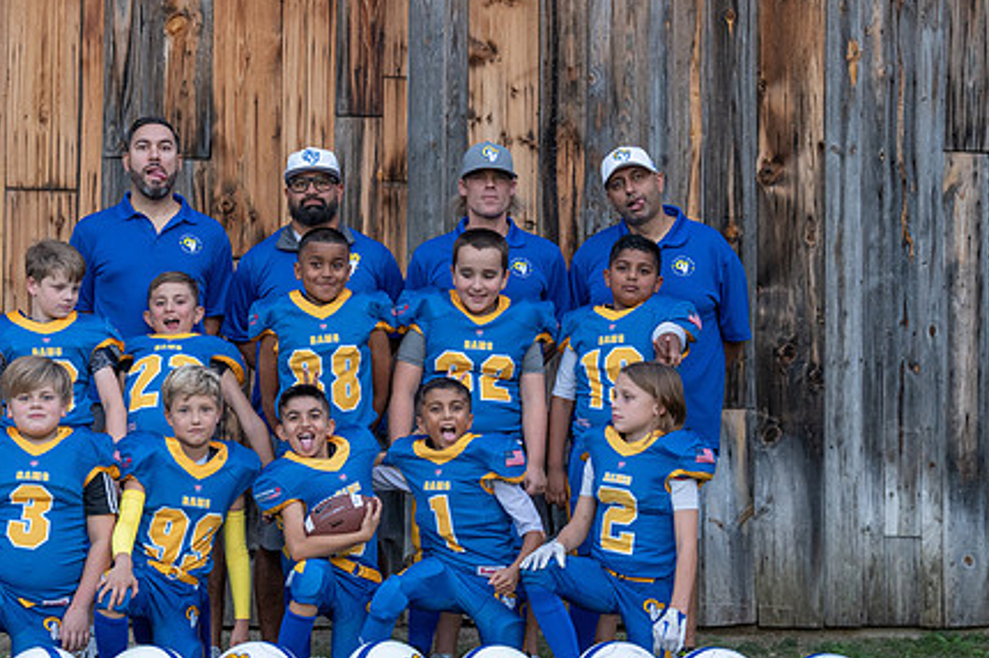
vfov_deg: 12.7
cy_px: 415
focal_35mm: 108
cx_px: 350
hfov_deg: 18.9
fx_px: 2965
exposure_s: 1/320
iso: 1600
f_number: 3.5
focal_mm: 80
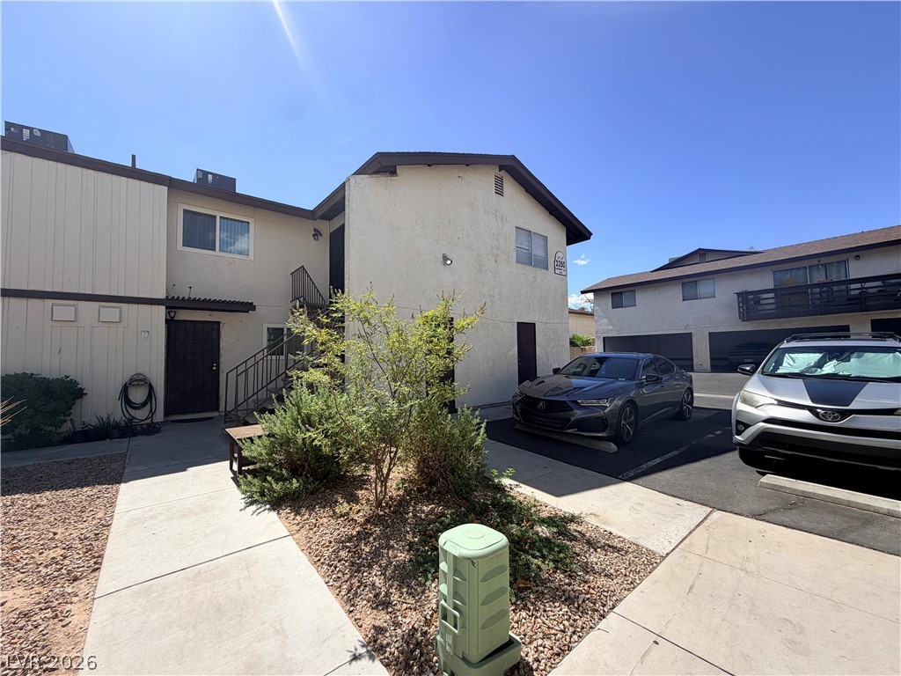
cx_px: 450
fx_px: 364
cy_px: 338
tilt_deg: +2.8
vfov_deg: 85.7
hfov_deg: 102.1
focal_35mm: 14
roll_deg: +1.7
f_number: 2.2
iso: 20
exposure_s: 1/789
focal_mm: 2.22
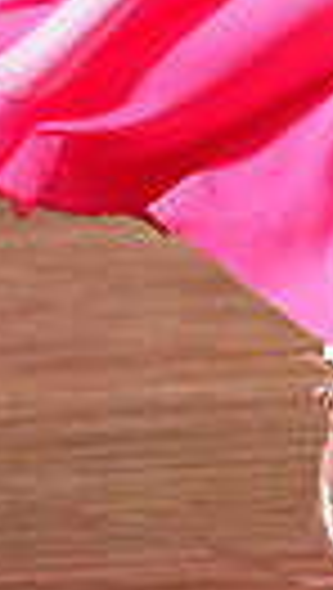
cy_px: -464
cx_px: 619
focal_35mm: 599
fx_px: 9373
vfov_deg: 3.6
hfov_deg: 2.0
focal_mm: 129
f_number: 4.5
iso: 6400
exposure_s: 1/400
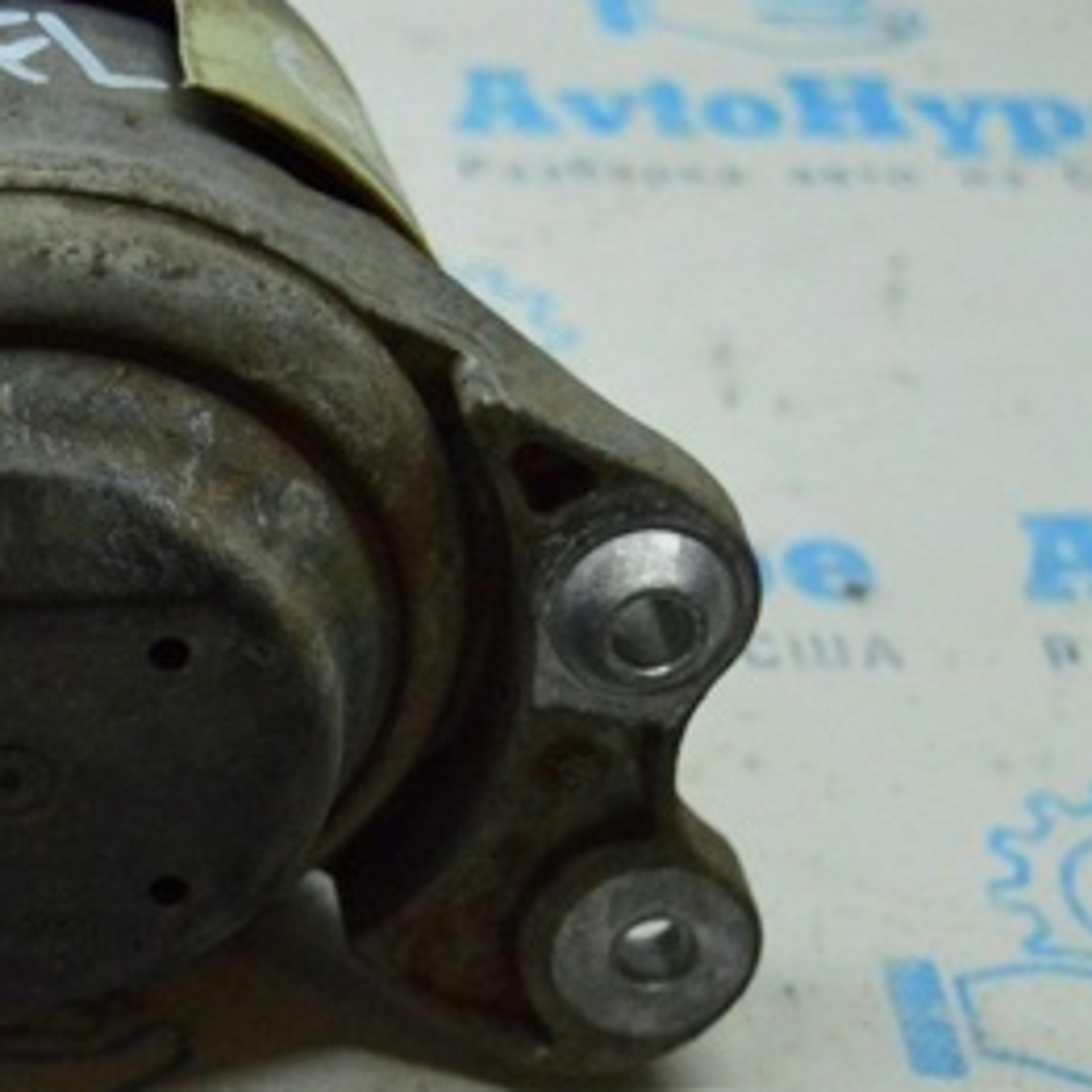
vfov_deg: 19.2
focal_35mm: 90
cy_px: 706
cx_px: -4
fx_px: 3213
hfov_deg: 18.8
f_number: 4.2
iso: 6400
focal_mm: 29
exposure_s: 1/1000
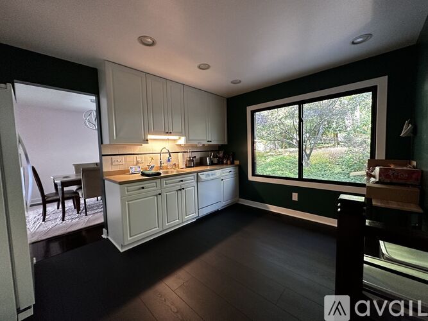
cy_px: 160
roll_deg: +1.6
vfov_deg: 85.7
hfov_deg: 102.1
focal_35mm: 14
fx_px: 173
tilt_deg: -4.0
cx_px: 214
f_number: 2.2
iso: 320
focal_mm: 2.22
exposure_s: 1/60
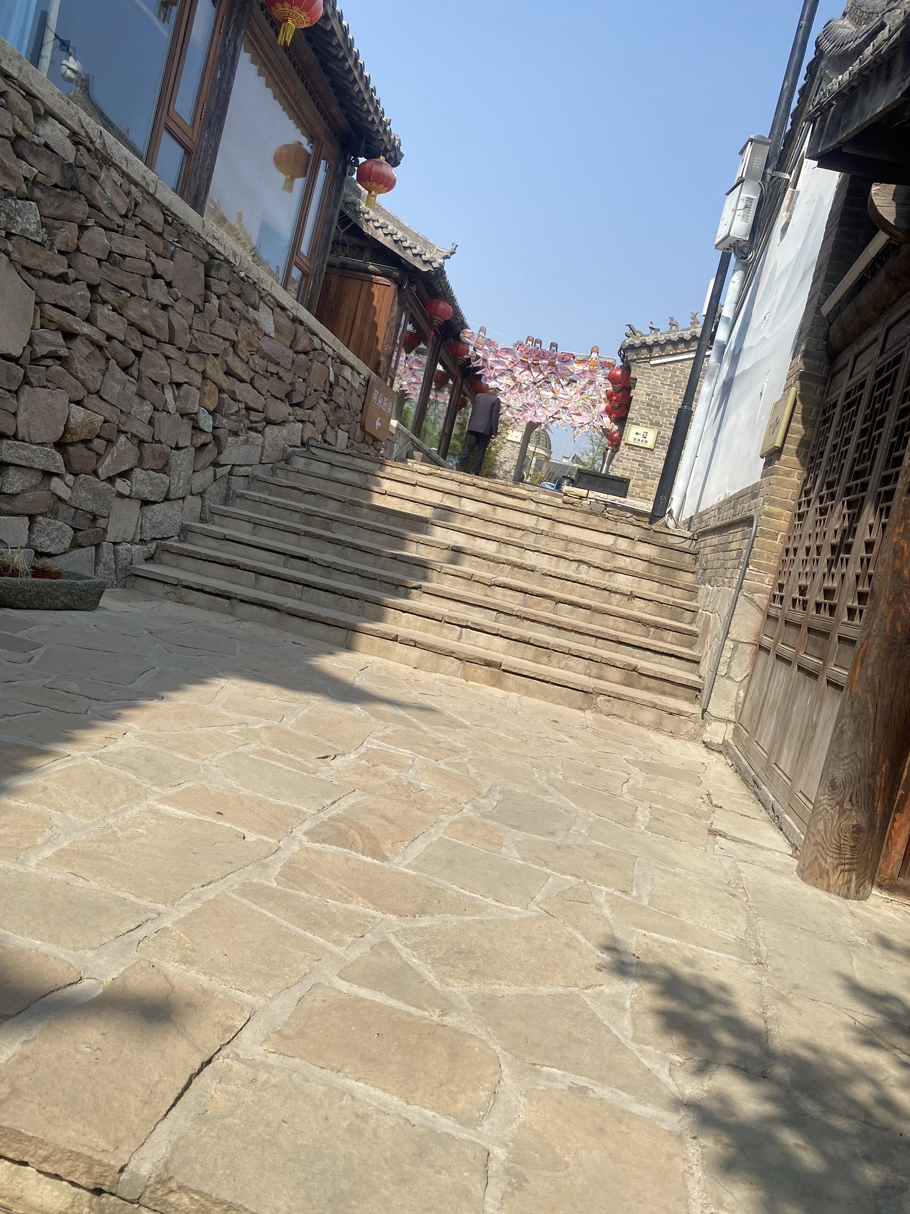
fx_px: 911
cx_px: 455
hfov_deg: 53.1
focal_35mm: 26
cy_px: 607
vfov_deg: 67.3
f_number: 1.8
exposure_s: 1/2410
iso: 32
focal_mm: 4.25
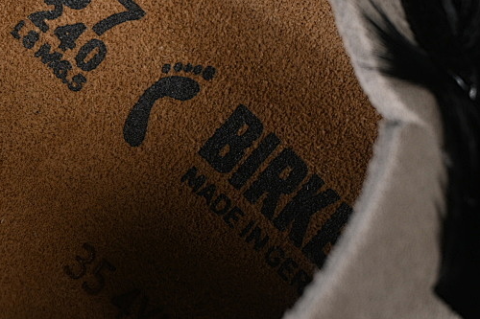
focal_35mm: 162
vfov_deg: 8.4
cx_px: 36
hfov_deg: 12.6
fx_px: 2159
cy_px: -25
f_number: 7.1
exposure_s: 1/80
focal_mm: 50
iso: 160
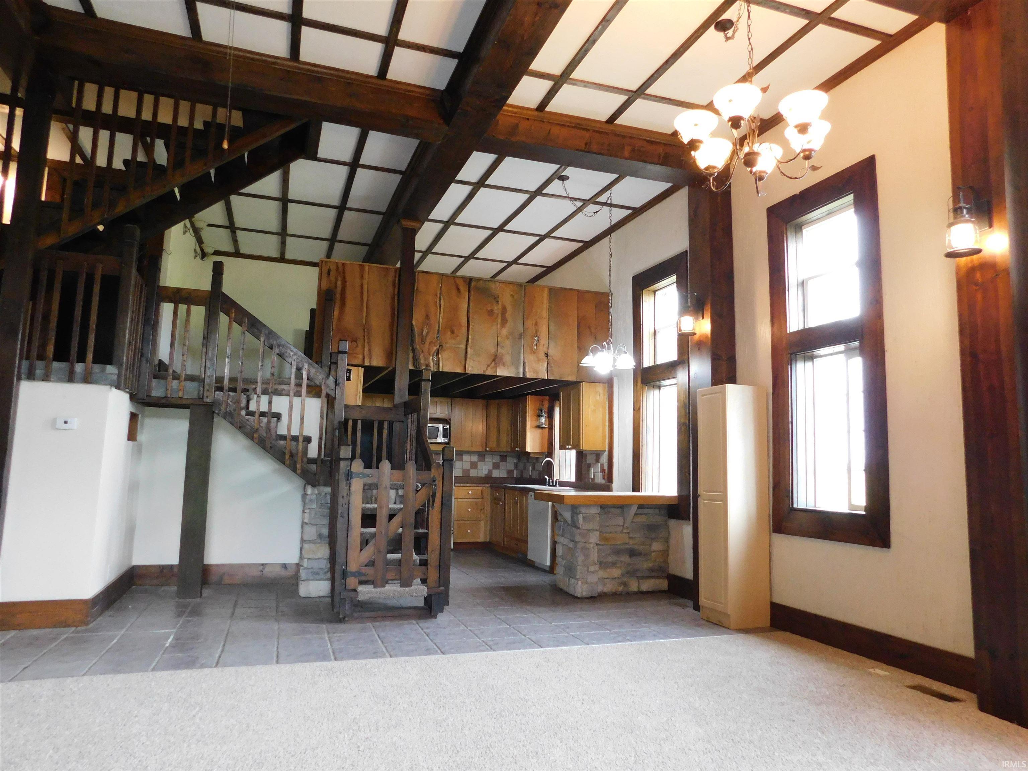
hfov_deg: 73.9
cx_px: 514
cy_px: 386
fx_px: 683
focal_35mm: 23
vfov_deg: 58.9
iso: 400
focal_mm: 4
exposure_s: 1/30
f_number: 3
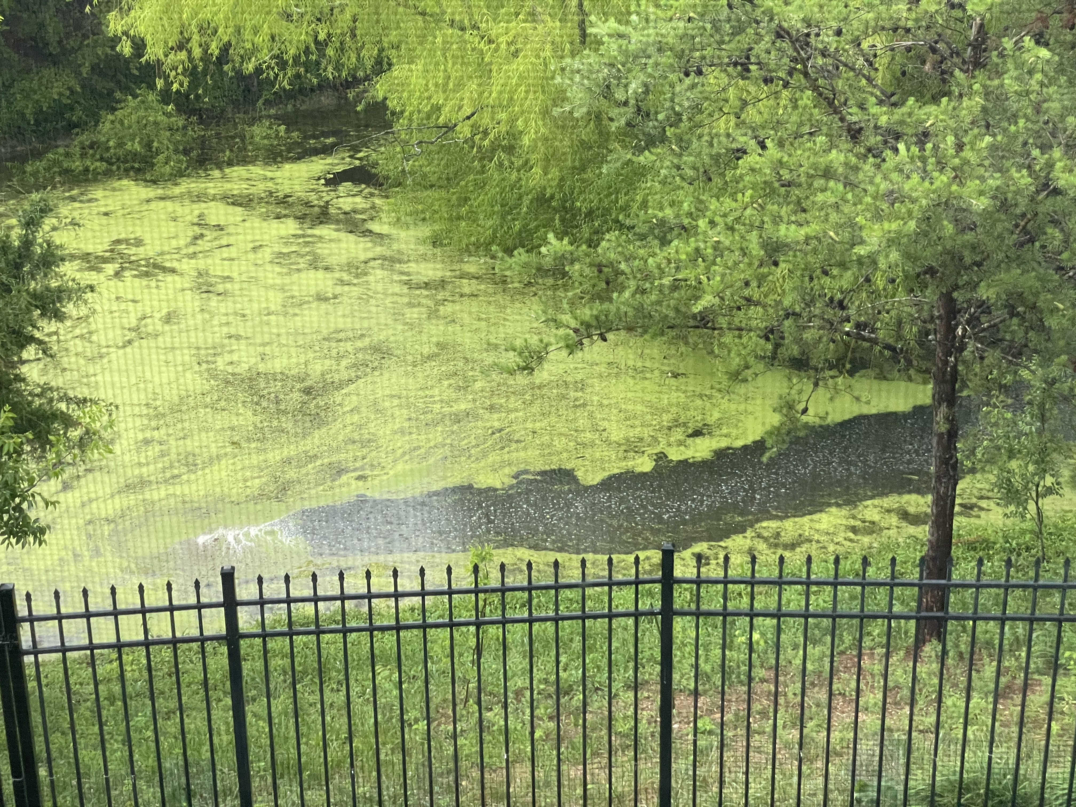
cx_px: 538
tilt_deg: -23.4
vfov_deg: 28.0
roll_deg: +1.4
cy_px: 404
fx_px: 1616
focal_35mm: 52
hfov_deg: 36.8
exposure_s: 1/89
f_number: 2
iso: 200
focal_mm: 6
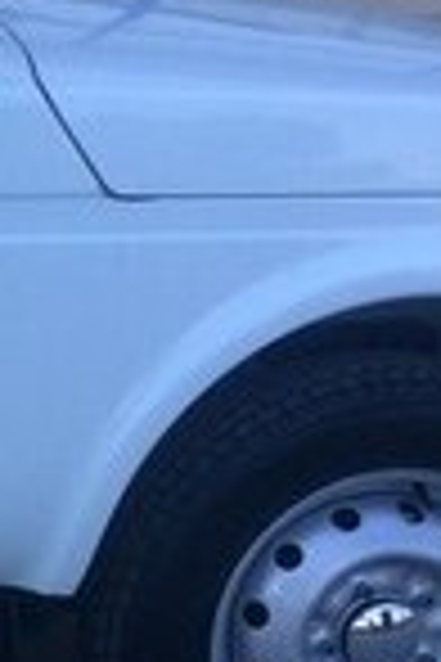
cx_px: -603
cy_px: 399
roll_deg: +1.4
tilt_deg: -16.1
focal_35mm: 135
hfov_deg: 9.2
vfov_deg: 15.2
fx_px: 2480
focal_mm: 4.15
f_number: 2.2
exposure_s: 1/121
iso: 32
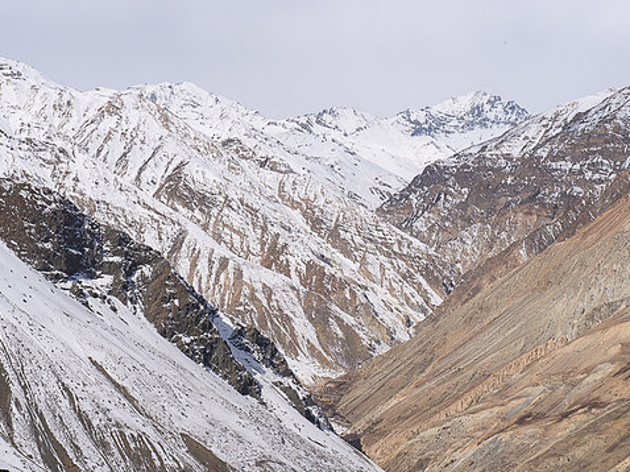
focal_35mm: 70
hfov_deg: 27.7
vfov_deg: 21.0
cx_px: 262
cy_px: 229
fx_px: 1273
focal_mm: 60
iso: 400
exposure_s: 1/1250
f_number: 14
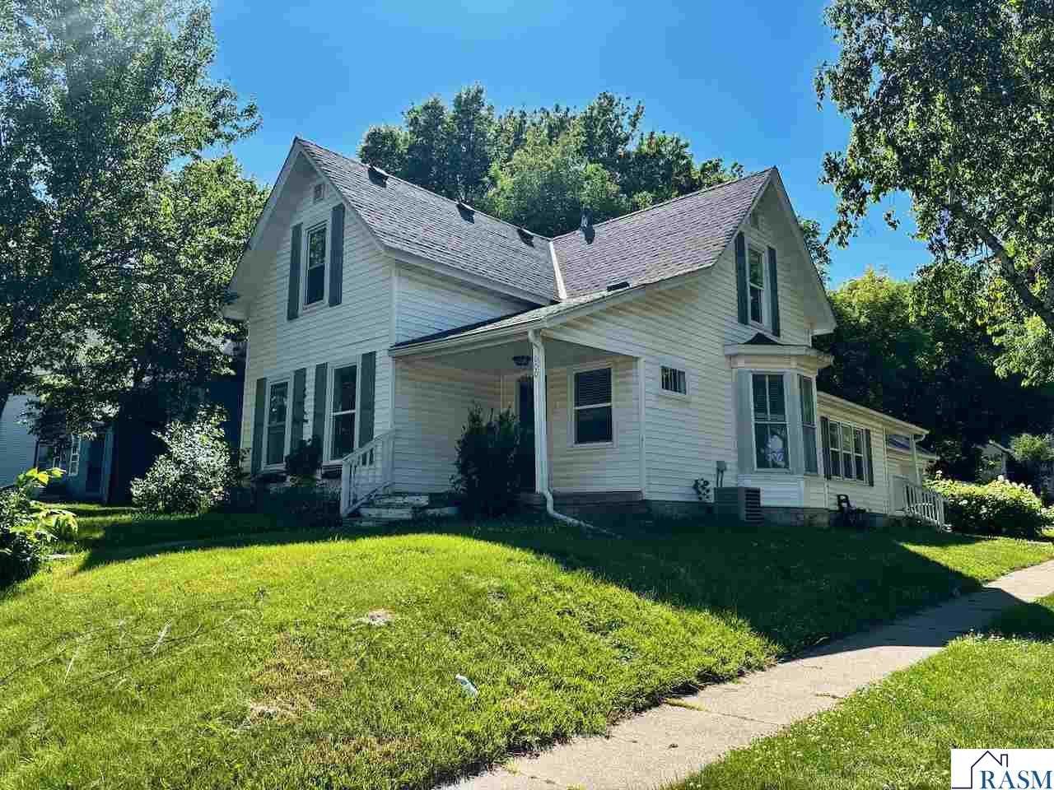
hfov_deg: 67.3
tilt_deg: +9.9
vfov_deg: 53.1
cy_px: 395
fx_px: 792
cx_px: 527
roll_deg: +0.9
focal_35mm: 26
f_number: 1.6
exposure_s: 1/1695
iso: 50
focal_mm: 5.96
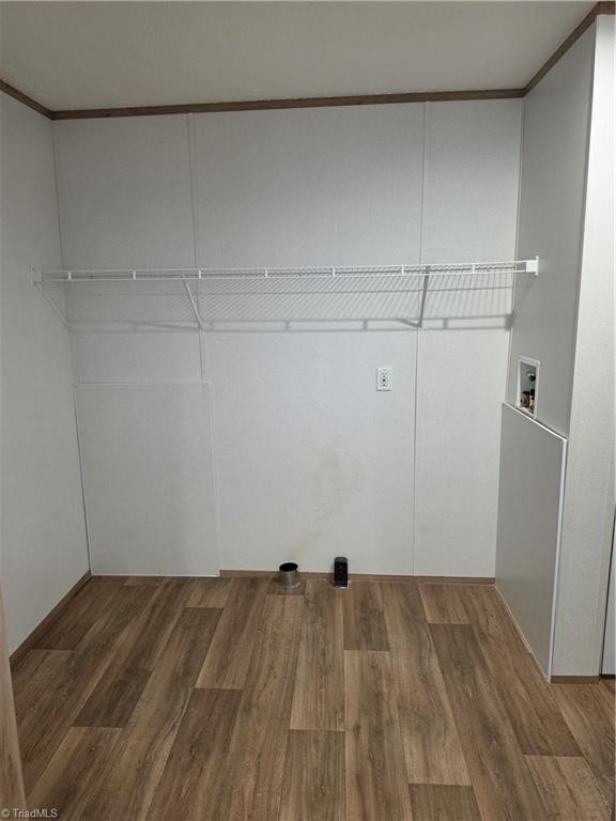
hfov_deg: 58.9
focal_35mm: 23
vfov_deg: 73.9
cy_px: 410
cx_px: 308
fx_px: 546
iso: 200
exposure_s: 1/120
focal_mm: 6.5
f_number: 1.4
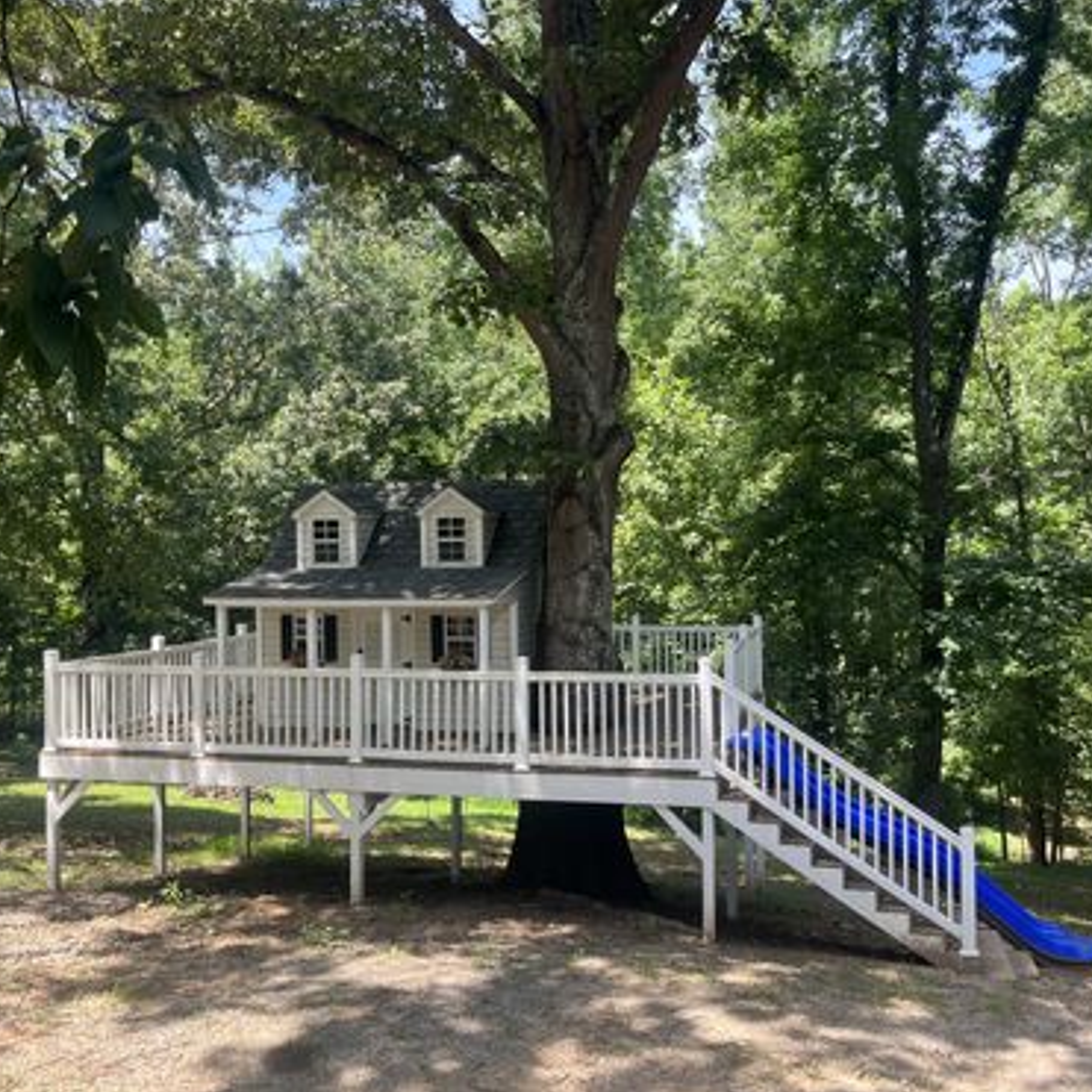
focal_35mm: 31
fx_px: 1106
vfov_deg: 52.5
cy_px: 546
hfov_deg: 52.5
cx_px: 595
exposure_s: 1/362
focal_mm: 5.1
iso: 50
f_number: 1.6
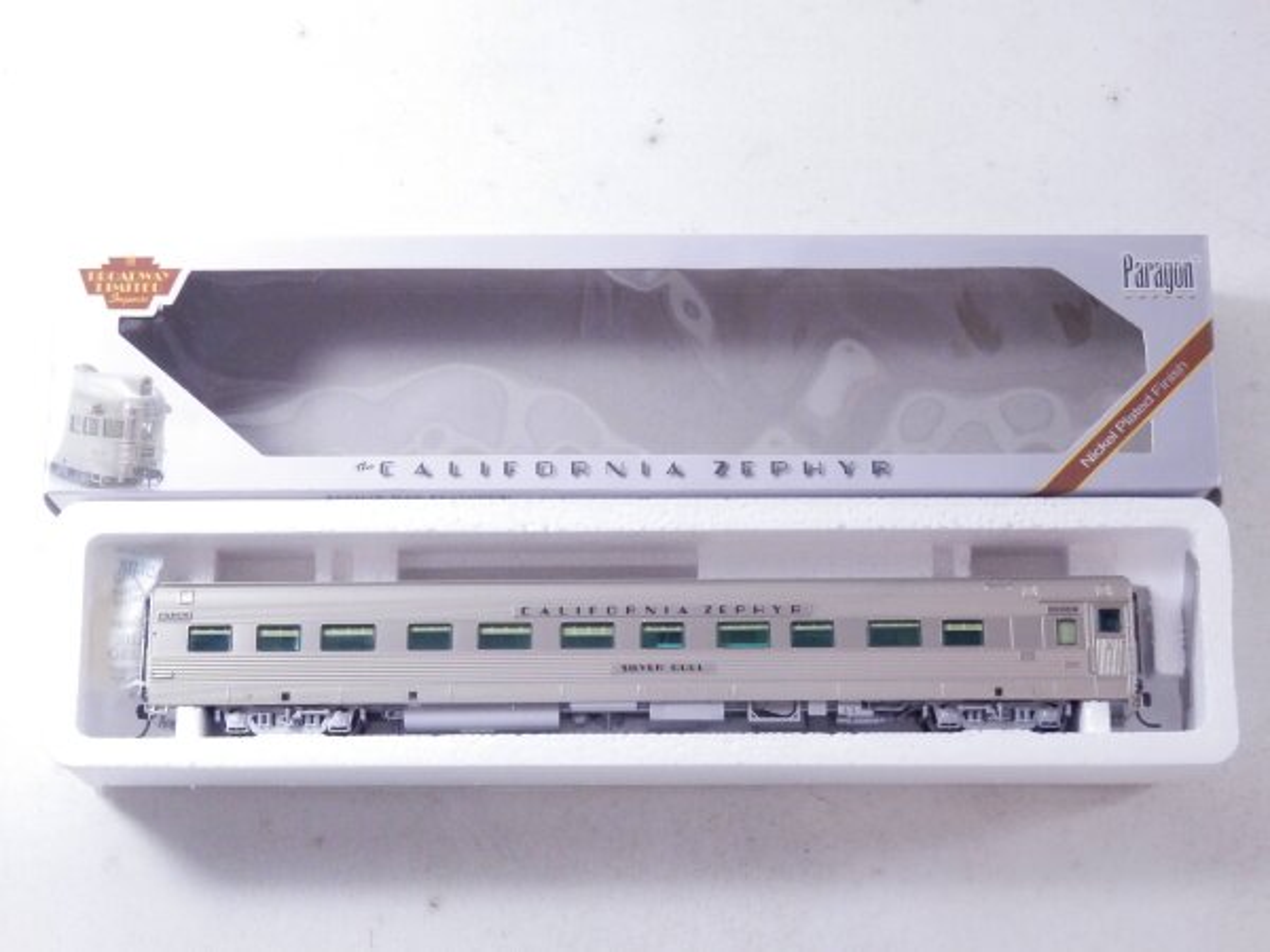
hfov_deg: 29.4
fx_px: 2421
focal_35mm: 66
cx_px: 635
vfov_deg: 22.3
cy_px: 476
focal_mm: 11.9
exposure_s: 1/160
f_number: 4.4
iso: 800
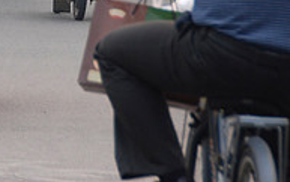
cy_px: -99
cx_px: -78
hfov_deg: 4.3
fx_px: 3817
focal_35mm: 483
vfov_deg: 2.7
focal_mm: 105
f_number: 5.6
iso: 320
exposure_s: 1/200
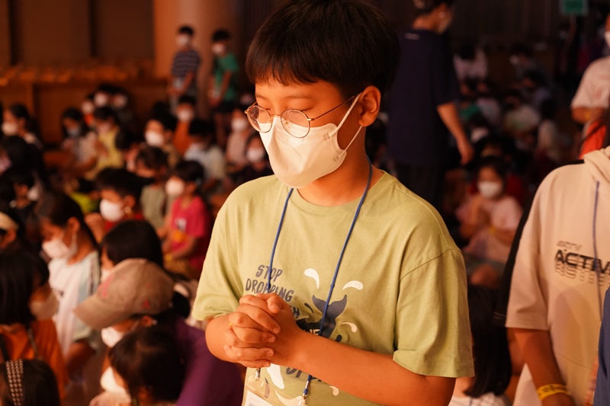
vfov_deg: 25.5
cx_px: 305
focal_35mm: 53
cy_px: 203
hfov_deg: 37.5
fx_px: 898
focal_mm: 53
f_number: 4
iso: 6400
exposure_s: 1/60
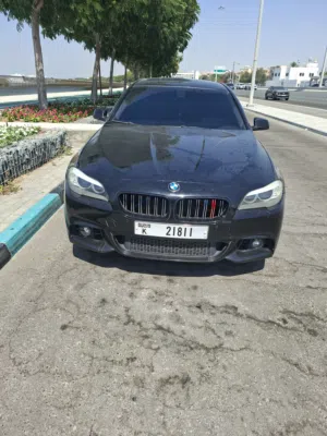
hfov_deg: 58.9
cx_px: 164
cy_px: 218
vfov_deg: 73.9
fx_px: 290
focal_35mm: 23
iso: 50
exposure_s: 1/1385
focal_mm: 5.54
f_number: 1.8
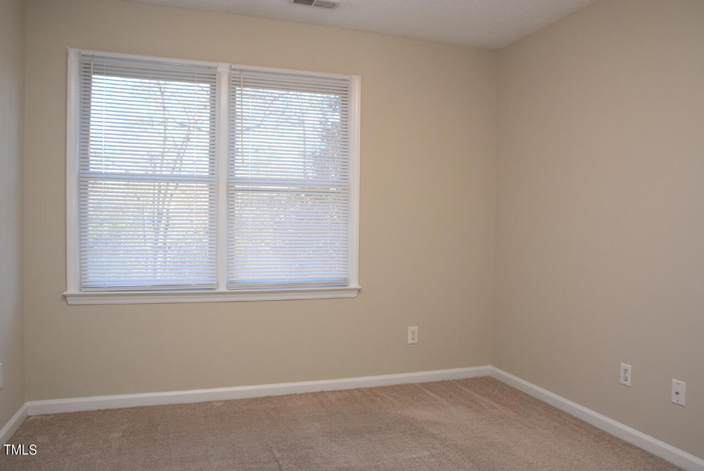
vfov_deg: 50.5
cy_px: 236
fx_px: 499
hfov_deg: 70.4
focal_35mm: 26
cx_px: 352
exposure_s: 1/125
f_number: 5.6
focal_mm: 17
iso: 640
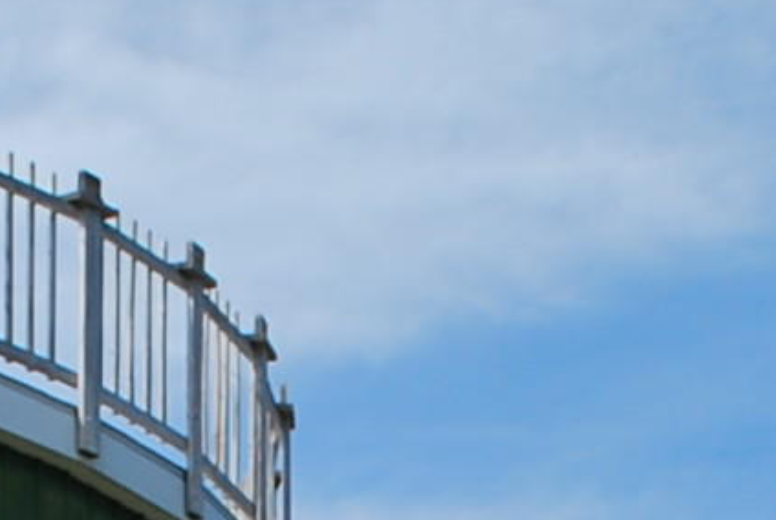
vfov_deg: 5.3
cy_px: 1597
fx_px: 5310
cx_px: 404
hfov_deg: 8.4
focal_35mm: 246
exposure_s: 1/250
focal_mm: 24
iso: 100
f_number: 8
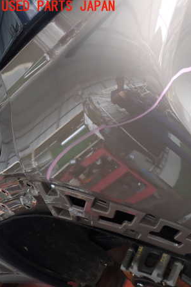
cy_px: 144
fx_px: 334
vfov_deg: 46.4
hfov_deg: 29.7
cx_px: 191
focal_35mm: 42
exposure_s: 1/60
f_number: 2.3
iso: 200
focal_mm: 5.4
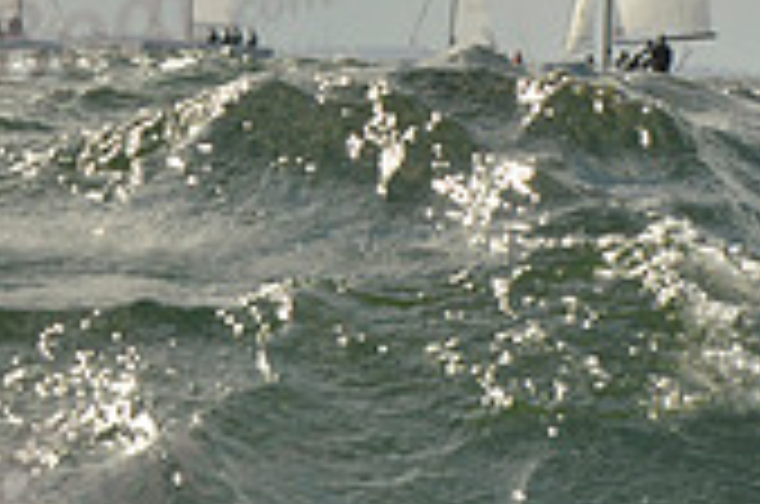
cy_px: -115
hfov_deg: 6.0
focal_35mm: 337
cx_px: -531
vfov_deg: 4.1
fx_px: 7101
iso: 400
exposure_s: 1/2000
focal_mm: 98
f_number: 10
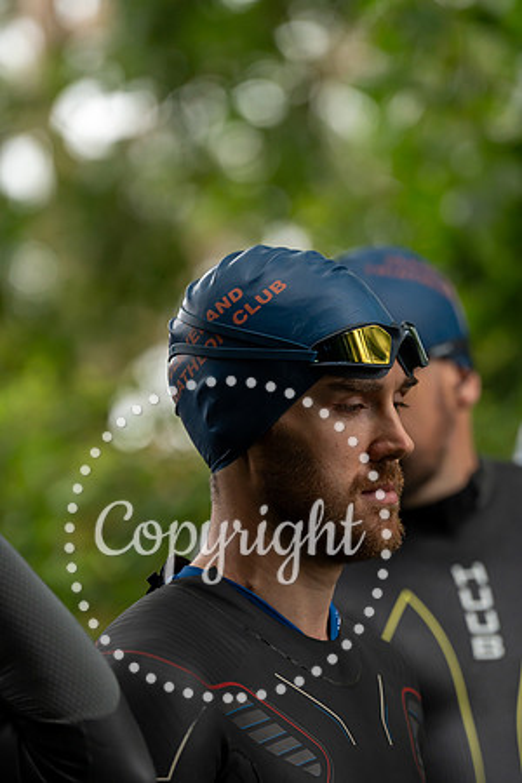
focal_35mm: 200
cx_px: 261
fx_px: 4350
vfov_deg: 10.3
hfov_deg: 6.9
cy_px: 392
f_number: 4
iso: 1000
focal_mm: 200
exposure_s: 1/800
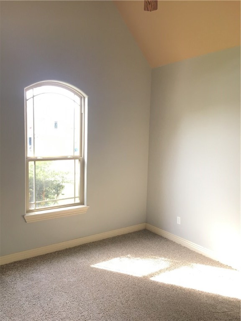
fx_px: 269
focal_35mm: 29
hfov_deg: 48.2
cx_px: 120
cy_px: 160
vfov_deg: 61.7
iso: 32
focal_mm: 4.15
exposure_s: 1/30
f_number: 2.2
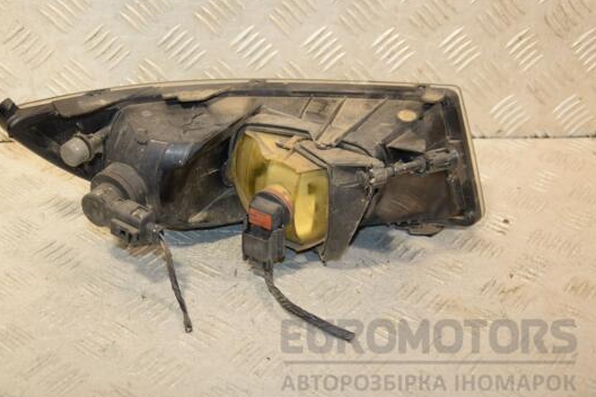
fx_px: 960
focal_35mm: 58
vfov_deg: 23.4
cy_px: 186
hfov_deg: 34.4
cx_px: 260
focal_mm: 34
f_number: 5
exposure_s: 1/200
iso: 800
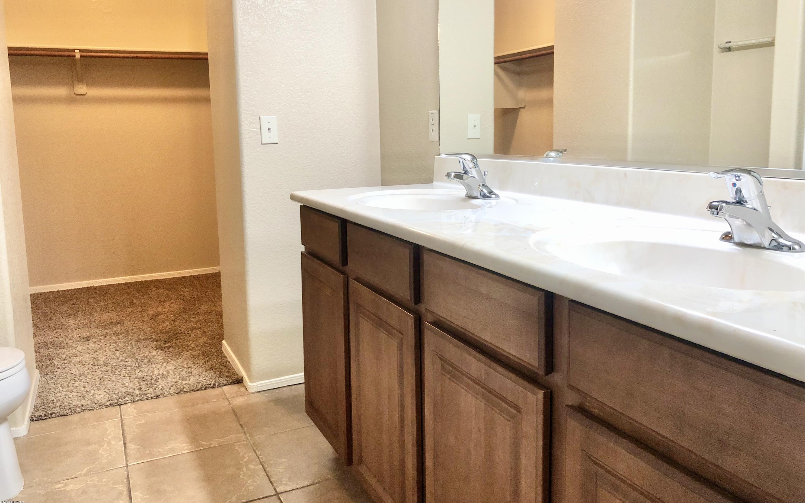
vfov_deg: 41.7
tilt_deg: -8.0
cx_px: 405
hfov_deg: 62.9
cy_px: 216
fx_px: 658
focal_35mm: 30
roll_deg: +0.9
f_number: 1.8
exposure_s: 1/30
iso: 40
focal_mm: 4
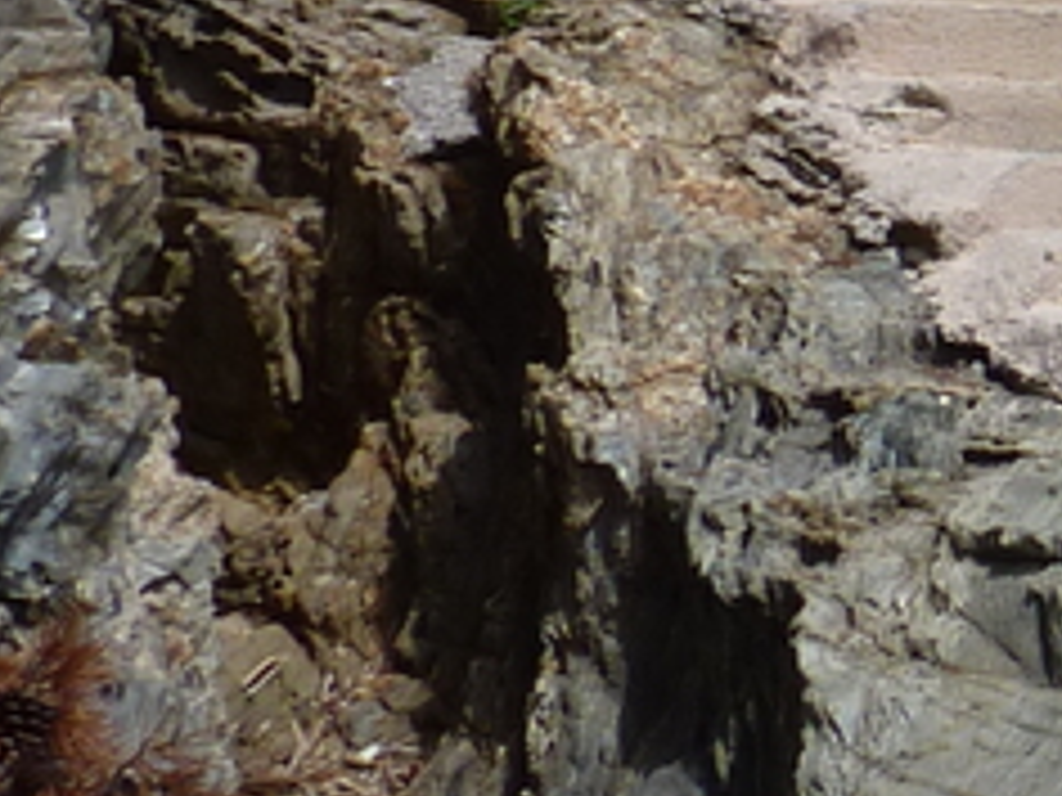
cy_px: -67
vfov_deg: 11.5
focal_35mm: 127
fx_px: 3896
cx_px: 2678
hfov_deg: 12.0
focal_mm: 4.1
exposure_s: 1/500
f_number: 5.6
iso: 80
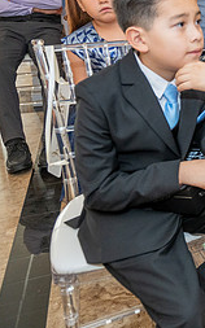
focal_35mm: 56
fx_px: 501
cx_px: 363
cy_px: 89
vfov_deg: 35.6
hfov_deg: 18.4
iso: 1250
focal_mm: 24
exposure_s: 1/200
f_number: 3.5
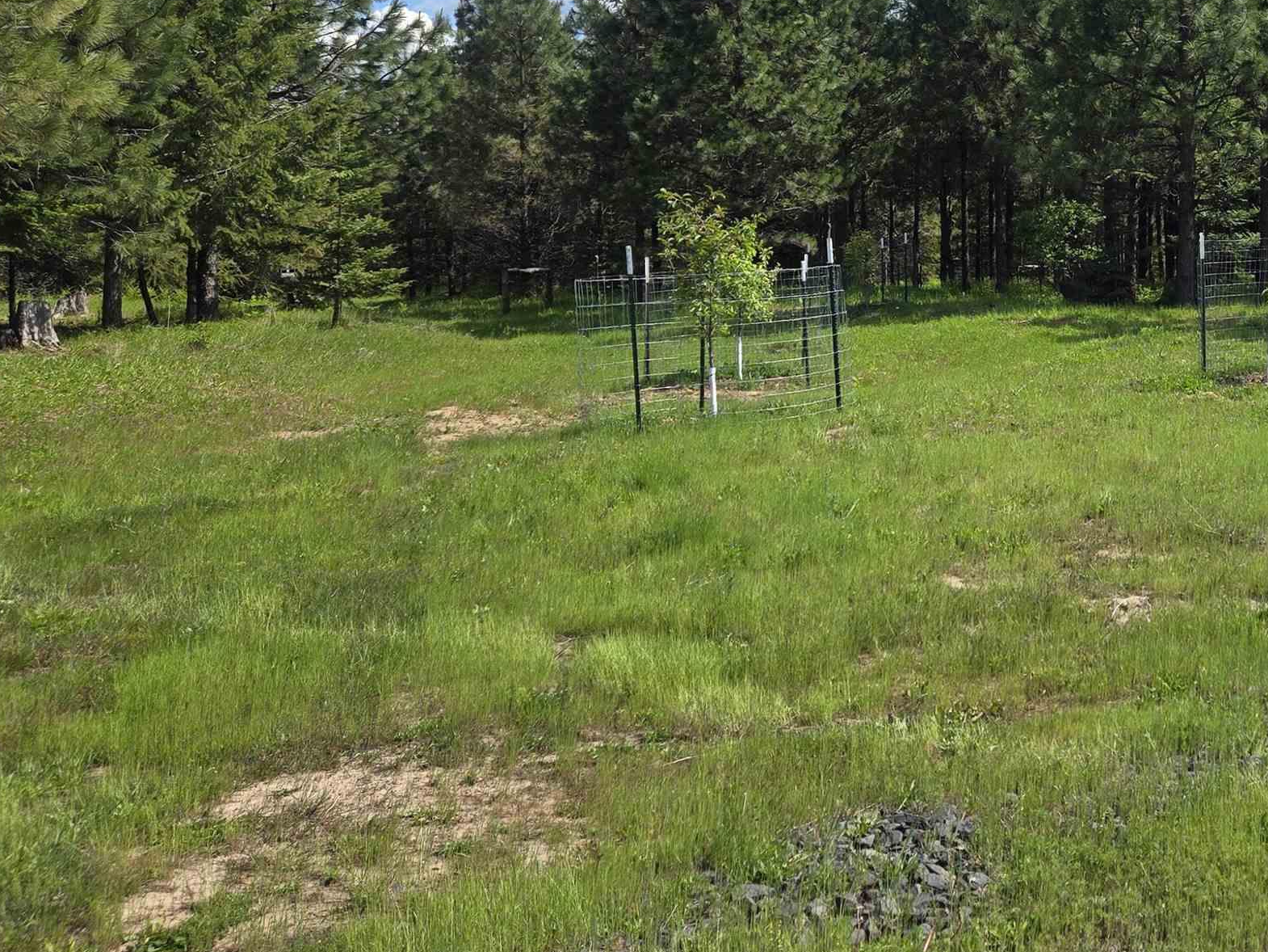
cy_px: 259
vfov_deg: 31.7
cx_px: 1104
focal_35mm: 45
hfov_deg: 39.5
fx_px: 1649
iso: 25
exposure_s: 1/1654
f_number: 1.8
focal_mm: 5.4
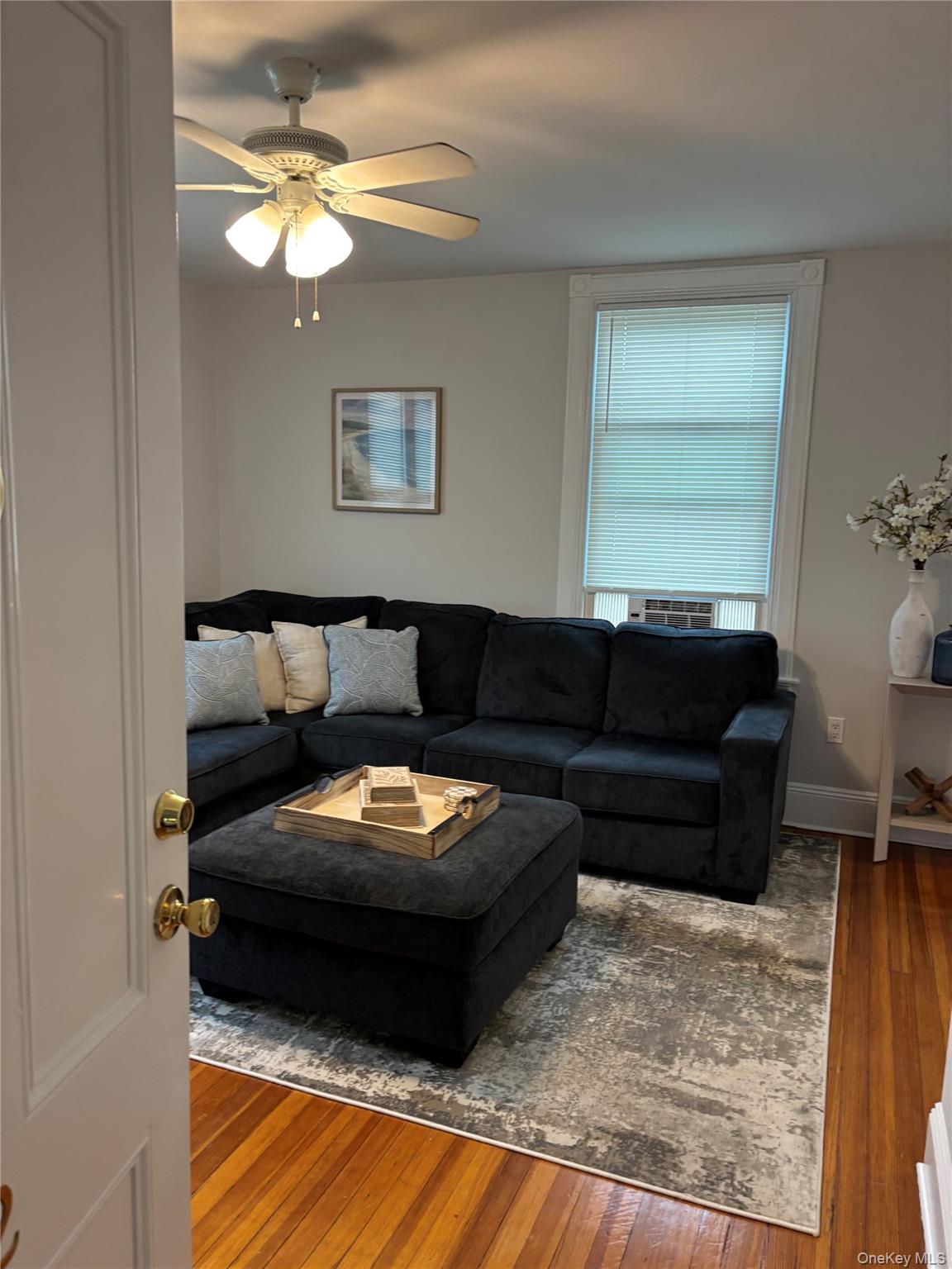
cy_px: 634
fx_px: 953
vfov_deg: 67.3
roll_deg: -2.4
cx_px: 476
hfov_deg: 53.1
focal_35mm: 26
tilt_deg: -9.8
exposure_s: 1/60
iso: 160
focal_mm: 5.96
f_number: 1.6
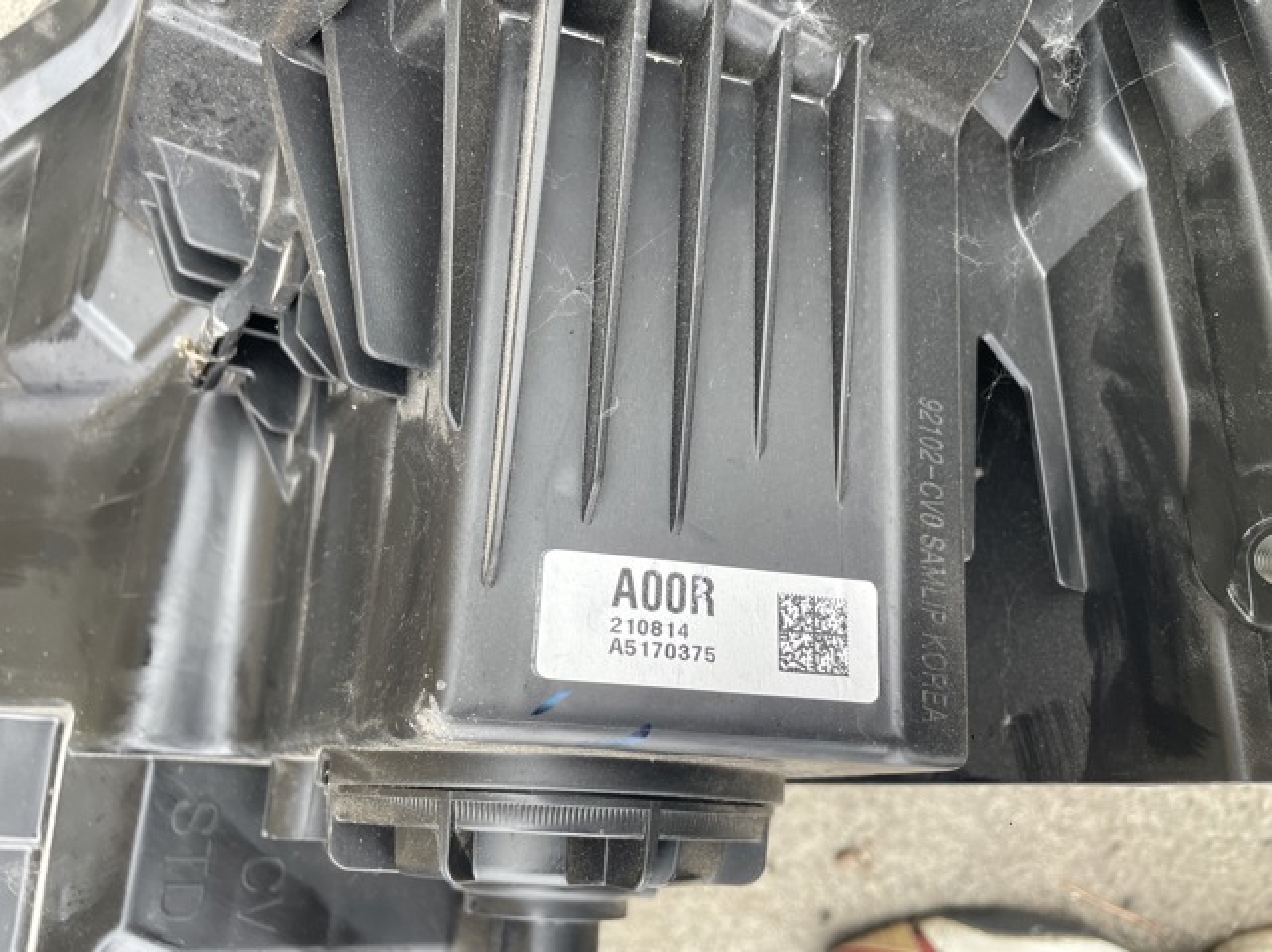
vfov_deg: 53.0
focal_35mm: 26
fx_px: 955
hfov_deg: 67.3
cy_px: 476
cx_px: 636
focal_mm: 4.2
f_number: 1.6
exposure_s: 1/121
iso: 80
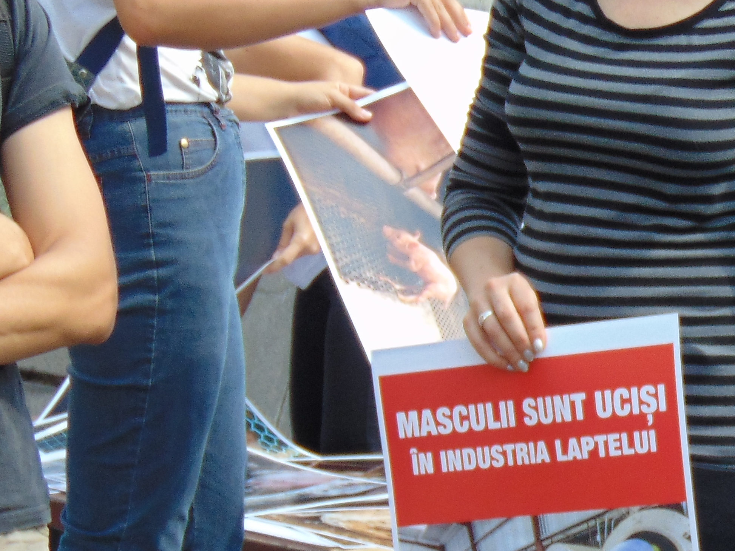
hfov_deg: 10.5
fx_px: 3991
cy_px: 286
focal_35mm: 188
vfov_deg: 7.9
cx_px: 568
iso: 80
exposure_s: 1/320
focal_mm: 12.8
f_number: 3.7
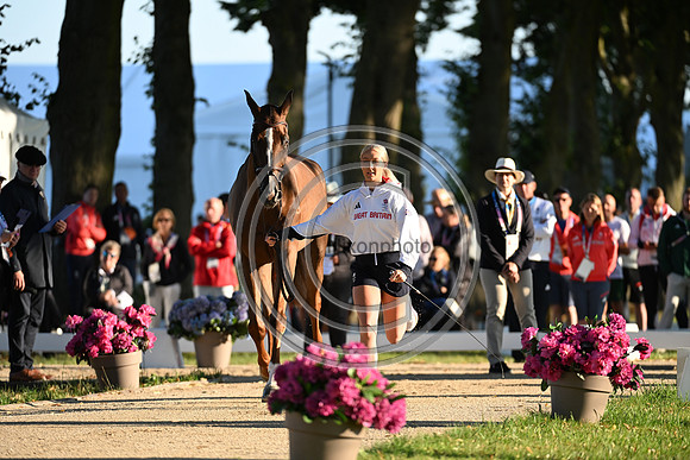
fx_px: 6326
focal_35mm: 330
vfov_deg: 4.2
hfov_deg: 6.2
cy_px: 230
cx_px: 345
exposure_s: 1/1000
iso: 560
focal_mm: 330
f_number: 4.5
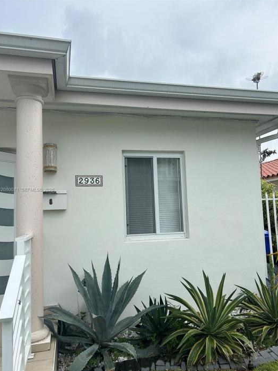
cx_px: 139
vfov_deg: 65.3
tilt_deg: +4.0
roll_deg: +1.9
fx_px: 289
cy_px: 190
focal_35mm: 27
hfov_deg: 51.4
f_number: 1.5
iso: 50
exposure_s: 1/2632
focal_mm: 5.7
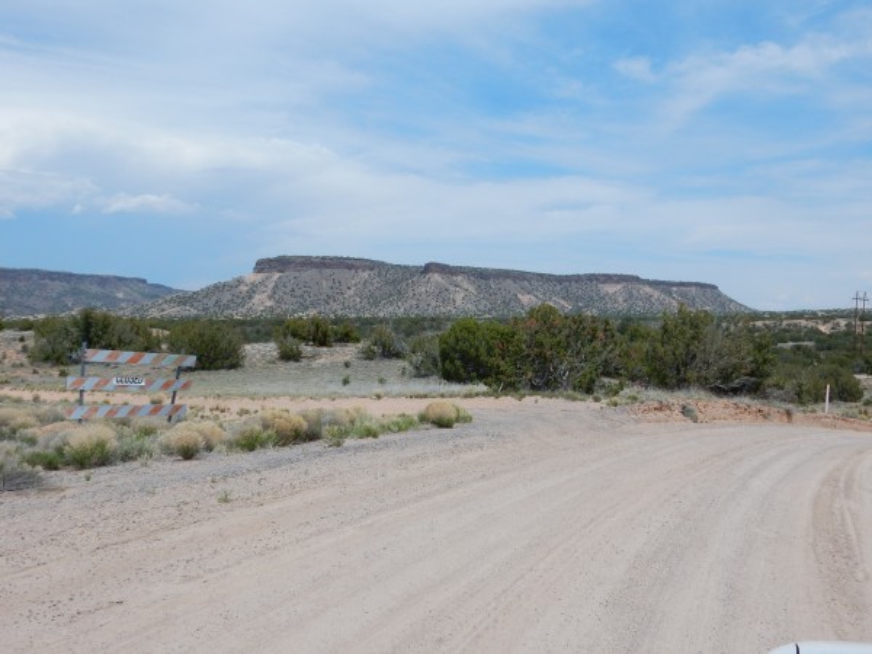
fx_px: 756
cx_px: 436
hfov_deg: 60.0
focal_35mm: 30
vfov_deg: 46.8
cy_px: 327
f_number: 4.2
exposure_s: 1/2000
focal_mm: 5.4
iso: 125
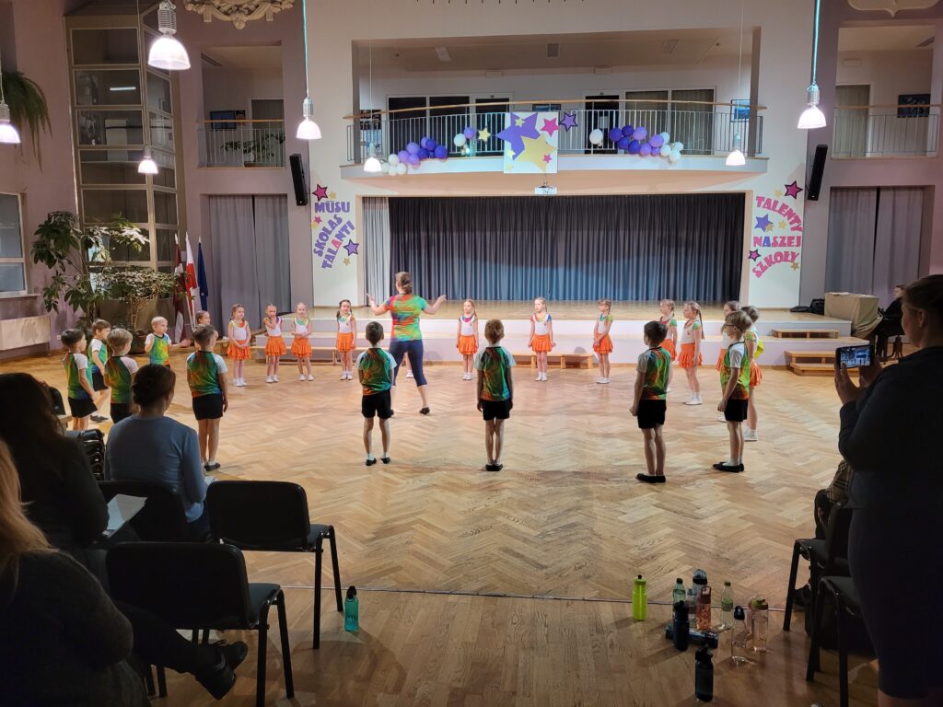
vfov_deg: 53.1
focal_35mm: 26
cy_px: 354
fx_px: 708
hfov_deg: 67.3
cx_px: 472
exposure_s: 1/50
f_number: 1.8
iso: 250
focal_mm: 5.4
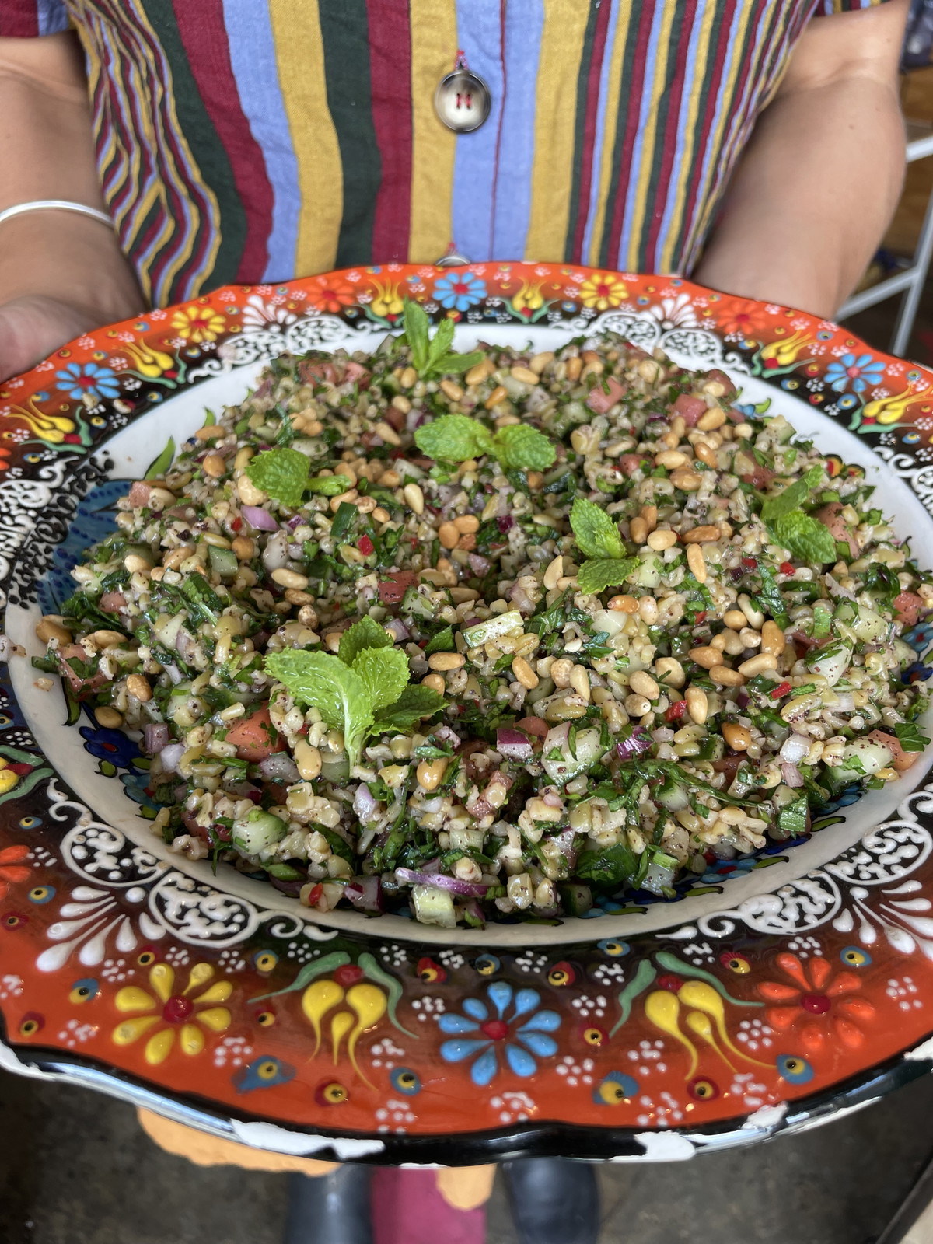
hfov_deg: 53.1
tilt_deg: -37.6
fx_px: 934
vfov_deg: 67.3
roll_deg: -0.6
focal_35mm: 26
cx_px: 466
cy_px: 622
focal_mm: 4.2
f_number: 1.6
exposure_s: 1/121
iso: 40
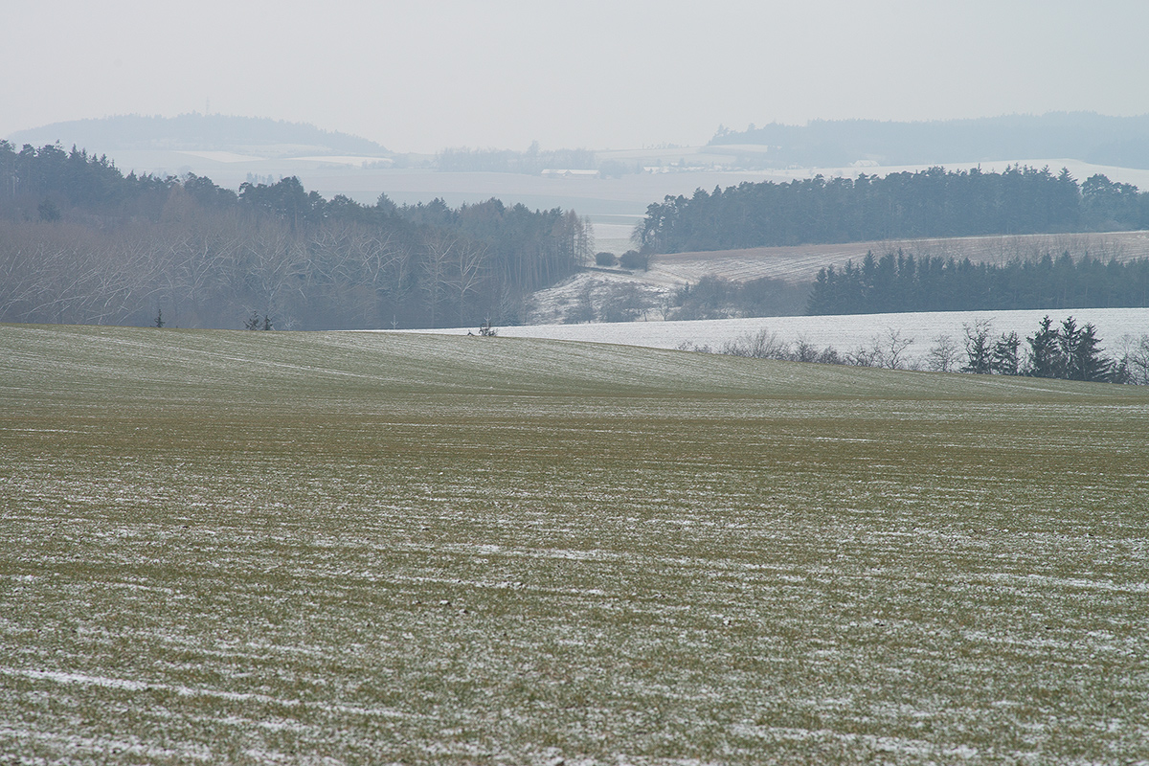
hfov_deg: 12.8
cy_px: 383
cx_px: 574
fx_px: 5106
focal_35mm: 160
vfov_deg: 8.6
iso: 250
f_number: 13
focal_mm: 160
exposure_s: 1/80
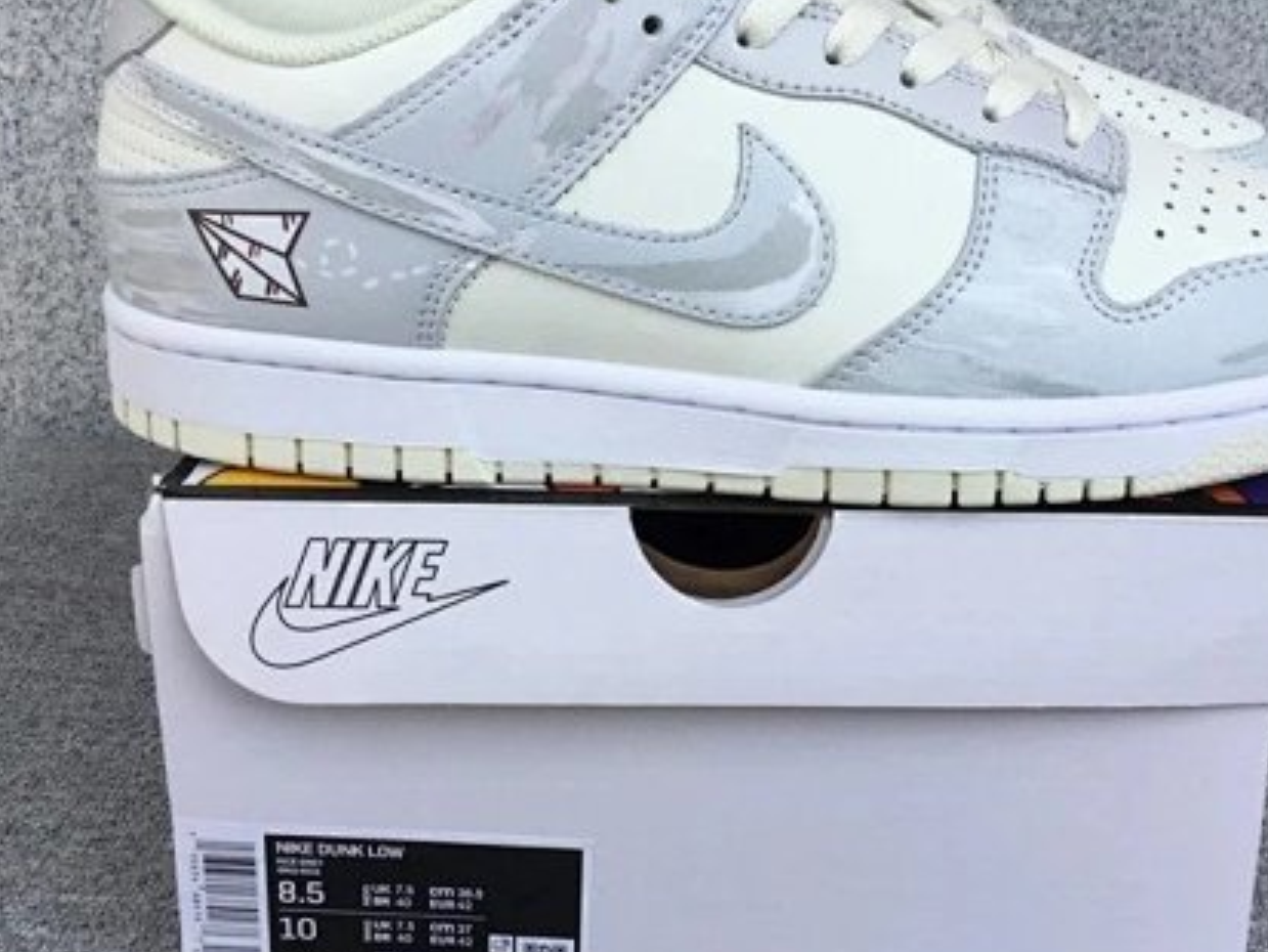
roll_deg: -0.7
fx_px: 1759
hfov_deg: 39.5
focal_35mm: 48
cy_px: 408
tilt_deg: -19.8
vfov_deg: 30.2
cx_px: 771
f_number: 2.4
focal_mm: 3.3
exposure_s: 1/769
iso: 25
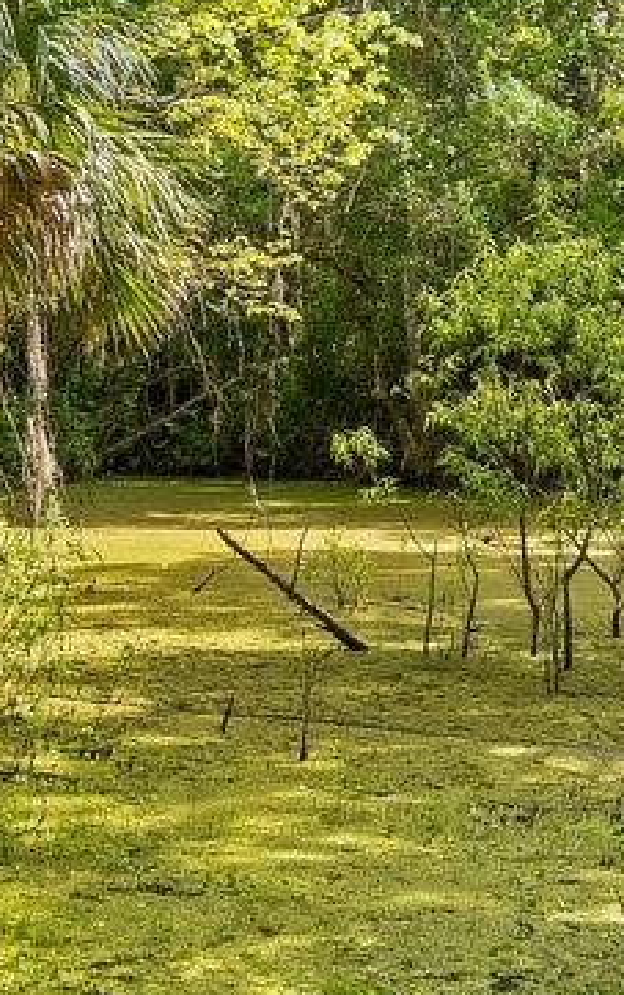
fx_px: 1954
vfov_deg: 28.6
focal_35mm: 72
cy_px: 458
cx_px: 0
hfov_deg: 17.7
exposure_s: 1/80
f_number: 5.6
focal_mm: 16
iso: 100
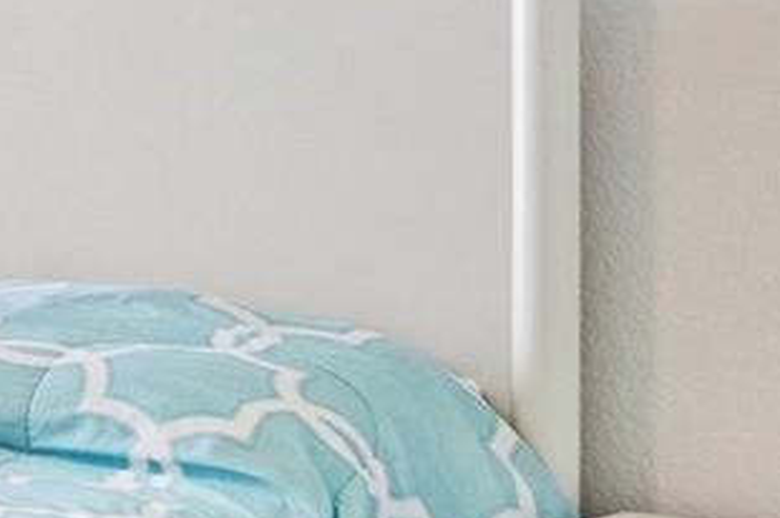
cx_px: -1095
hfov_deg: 14.4
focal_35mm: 93
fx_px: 2013
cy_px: 123
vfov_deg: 14.6
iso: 400
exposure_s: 1/25
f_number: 8
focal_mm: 12
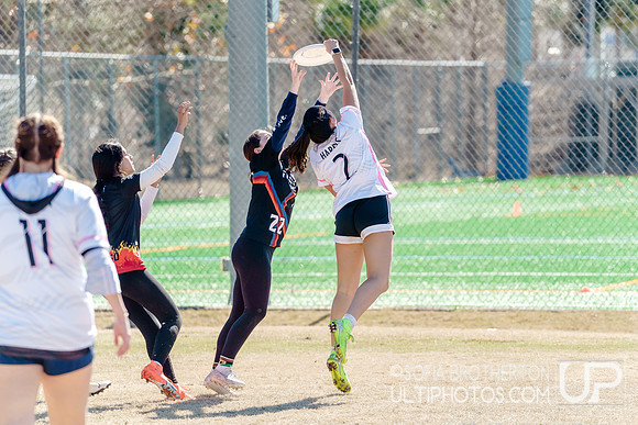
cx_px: 316
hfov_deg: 7.0
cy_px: 198
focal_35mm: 295
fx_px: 5232
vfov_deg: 4.7
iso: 320
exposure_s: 1/1250
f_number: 5.6
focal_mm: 276
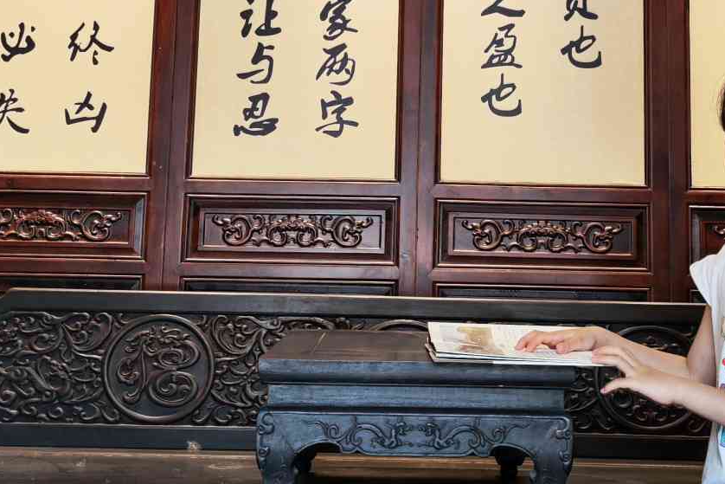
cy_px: 55
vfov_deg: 21.8
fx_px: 1229
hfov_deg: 32.8
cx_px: 412
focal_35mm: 61
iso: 91
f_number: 1.9
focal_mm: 6.92
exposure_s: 1/100
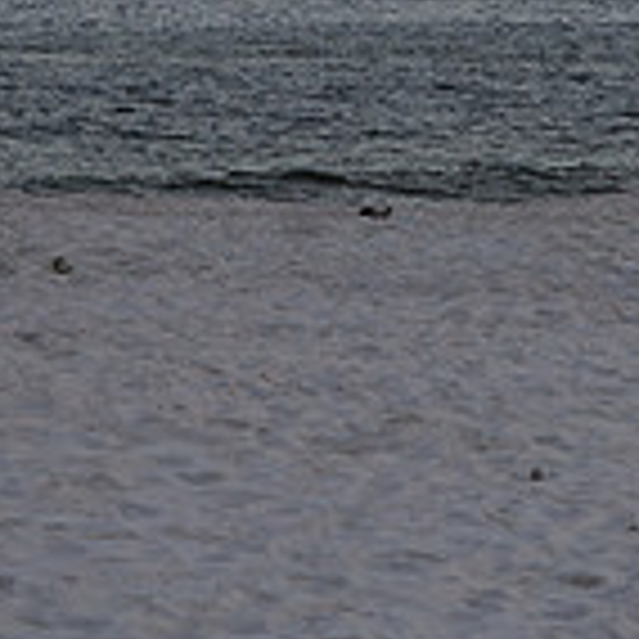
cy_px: 81
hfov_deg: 6.1
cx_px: 560
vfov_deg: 6.1
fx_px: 5967
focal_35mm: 286
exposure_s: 1/160
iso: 400
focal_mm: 55
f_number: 6.3
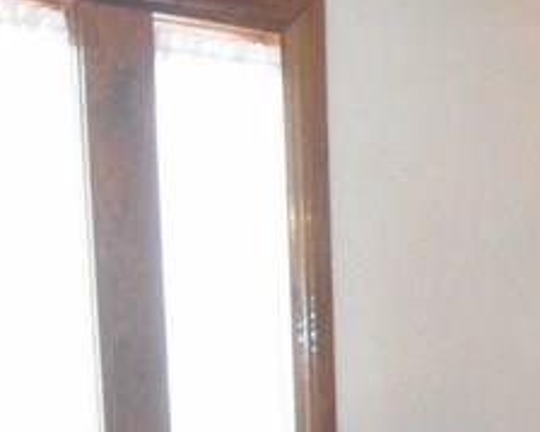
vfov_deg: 12.3
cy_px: 760
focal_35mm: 116
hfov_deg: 15.4
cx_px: 793
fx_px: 1853
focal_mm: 4.7
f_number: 3.4
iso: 360
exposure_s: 1/25
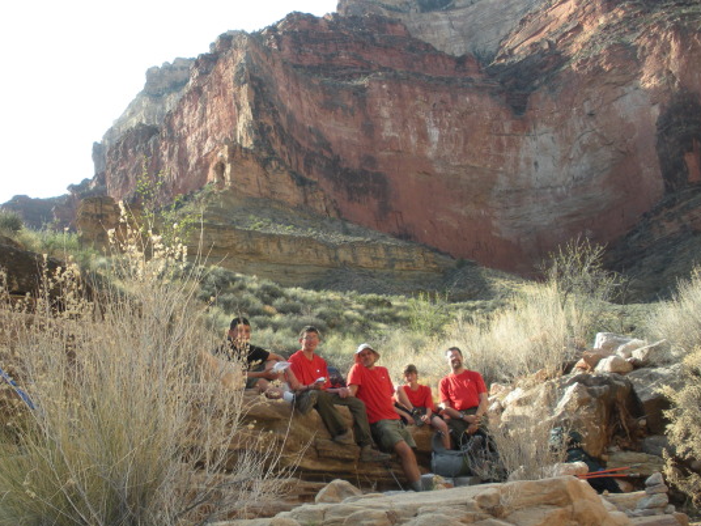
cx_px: 311
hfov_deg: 43.8
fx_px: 871
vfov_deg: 33.6
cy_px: 293
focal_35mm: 43
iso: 88
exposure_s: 1/270
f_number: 3.5
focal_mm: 6.3
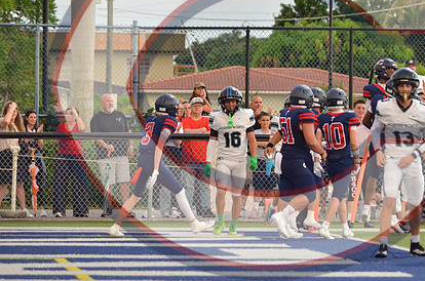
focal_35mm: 357
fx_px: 4205
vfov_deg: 3.8
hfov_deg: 5.8
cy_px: 86
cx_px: 265
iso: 3200
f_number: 5
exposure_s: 1/500
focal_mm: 170
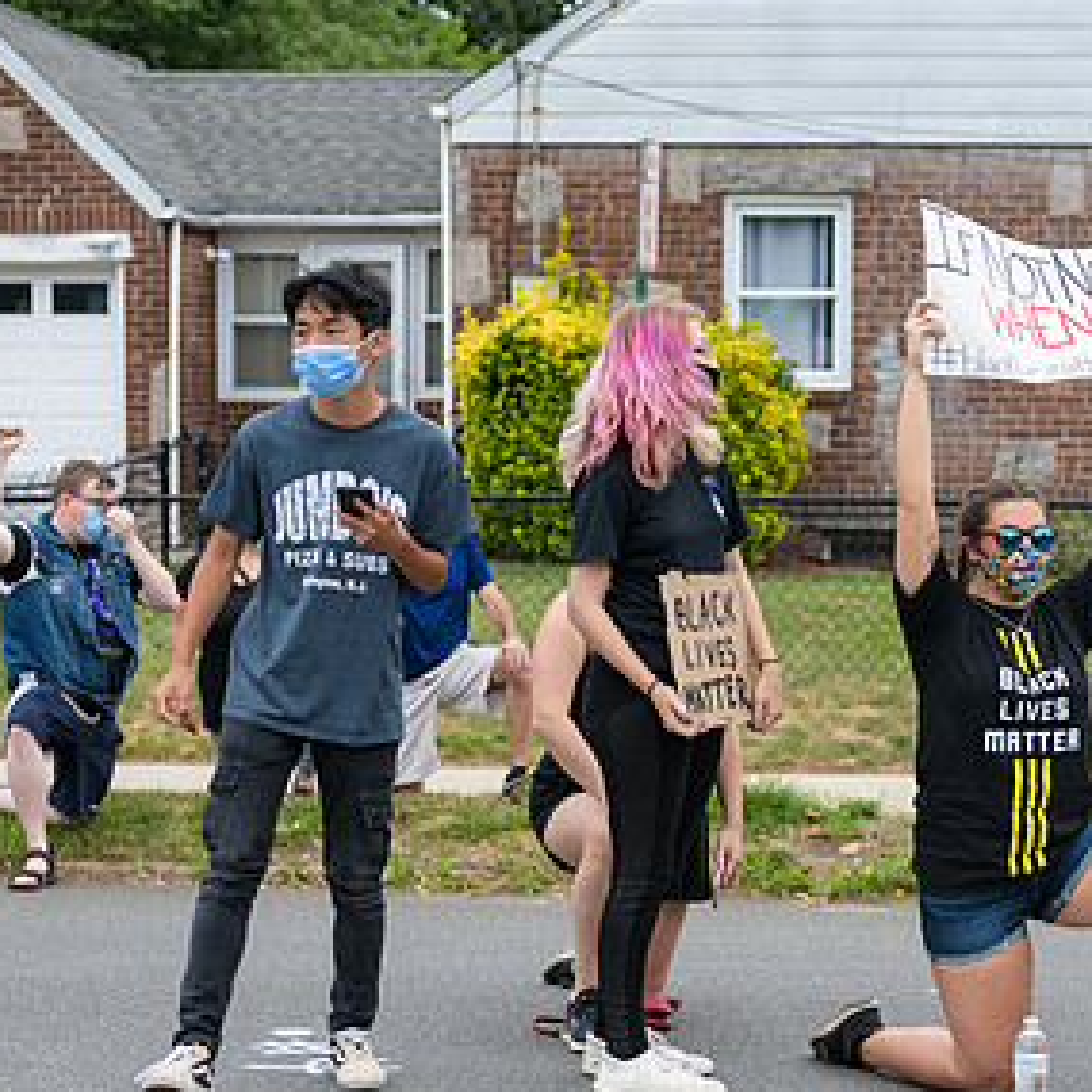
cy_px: 557
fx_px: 2962
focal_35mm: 83
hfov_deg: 20.8
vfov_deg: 20.9
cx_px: 694
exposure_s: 1/320
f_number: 3.2
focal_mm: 48
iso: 200
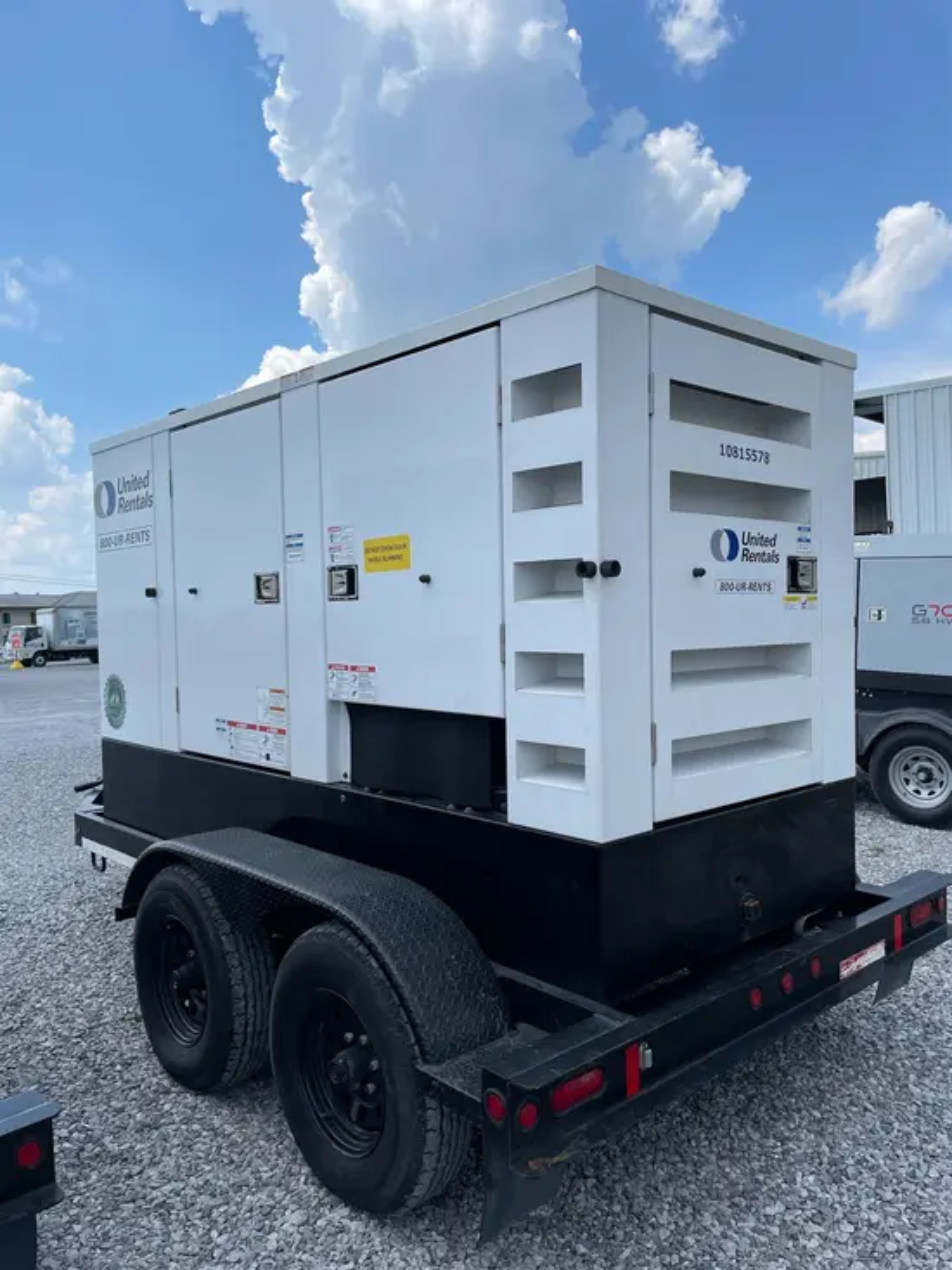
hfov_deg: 53.1
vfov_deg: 67.3
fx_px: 953
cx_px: 476
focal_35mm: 26
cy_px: 635
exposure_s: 1/4831
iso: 50
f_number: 1.6
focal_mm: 4.2
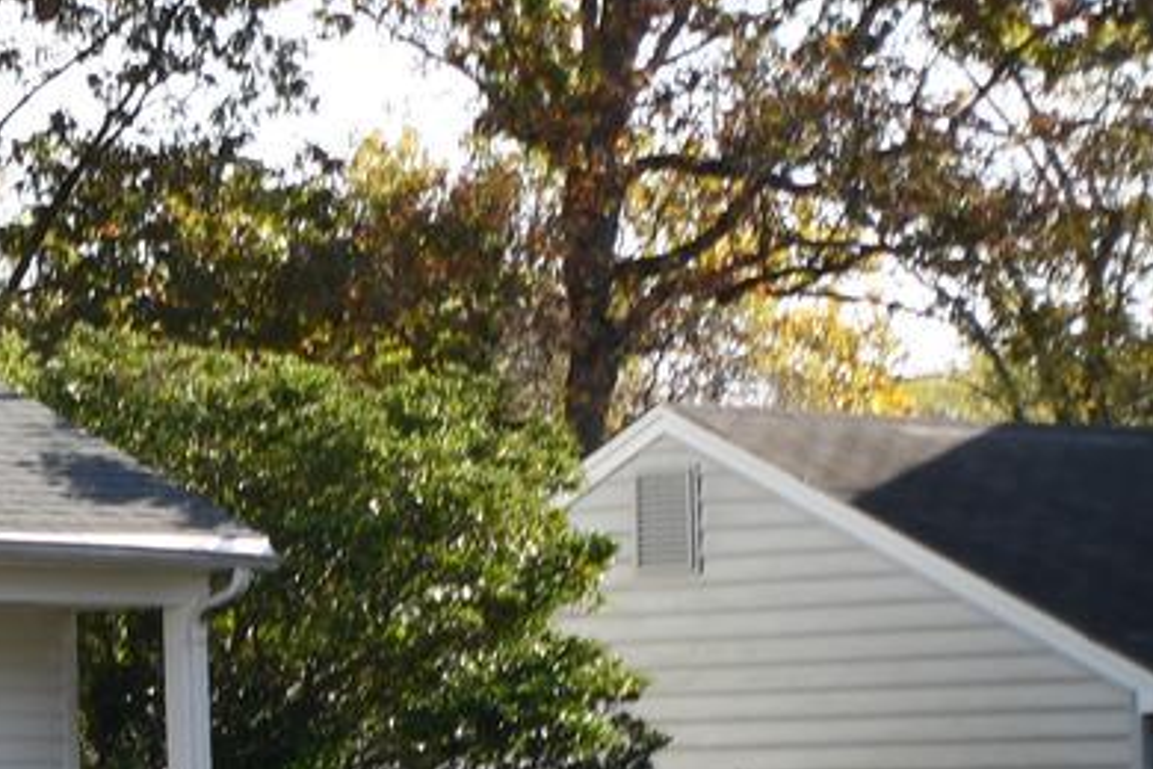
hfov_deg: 9.5
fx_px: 6053
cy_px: 430
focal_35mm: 189
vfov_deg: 7.3
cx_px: -1727
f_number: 5
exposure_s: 1/100
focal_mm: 24
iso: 64
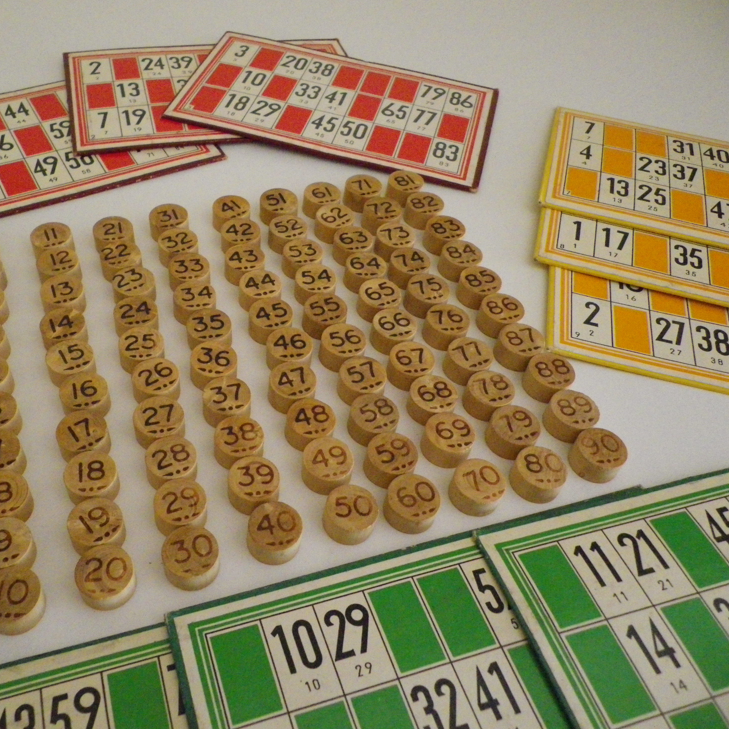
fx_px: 810
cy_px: 363
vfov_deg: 48.5
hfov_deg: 47.9
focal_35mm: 34
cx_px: 267
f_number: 2.6
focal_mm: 4.9
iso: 800
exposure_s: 1/40
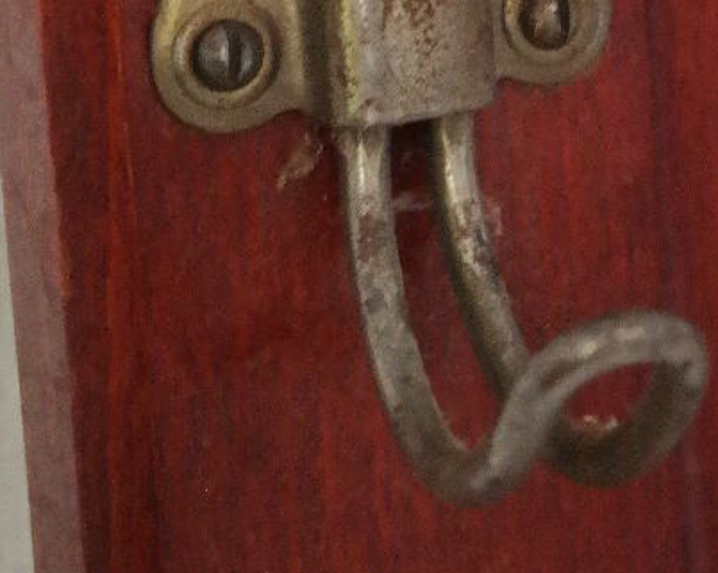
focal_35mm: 214
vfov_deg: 6.9
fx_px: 4544
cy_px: -628
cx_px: 570
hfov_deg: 9.0
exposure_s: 1/30
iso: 3200
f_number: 5.6
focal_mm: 35
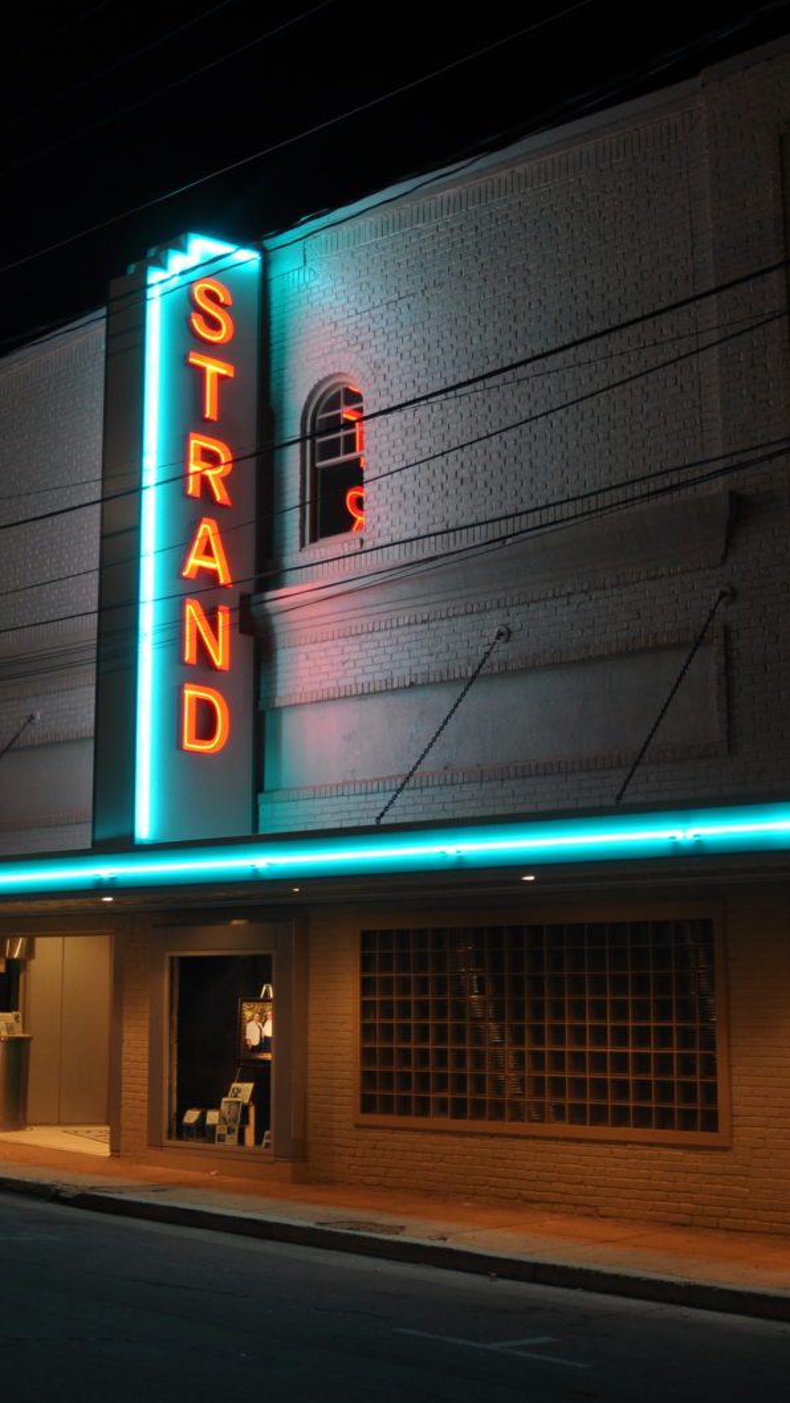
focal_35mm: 50
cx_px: 244
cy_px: 700
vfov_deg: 41.5
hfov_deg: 23.9
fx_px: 1853
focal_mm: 21
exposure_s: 1/15
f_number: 4
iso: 400
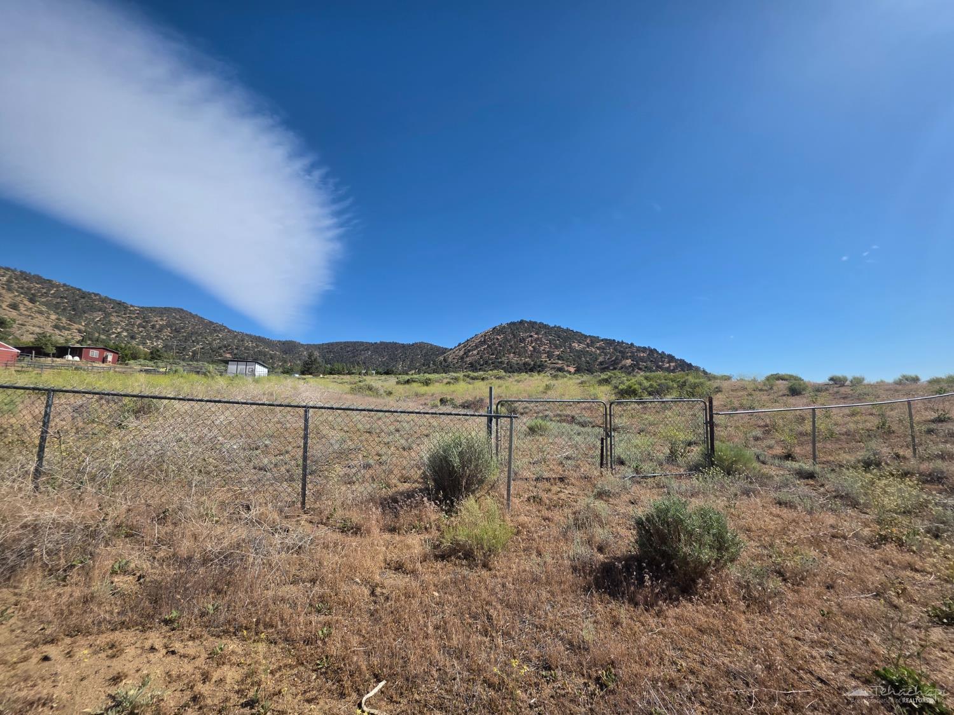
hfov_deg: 106.2
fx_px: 358
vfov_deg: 89.9
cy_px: 358
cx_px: 477
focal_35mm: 13
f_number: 1.9
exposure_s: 1/2423
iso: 40
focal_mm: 2.2
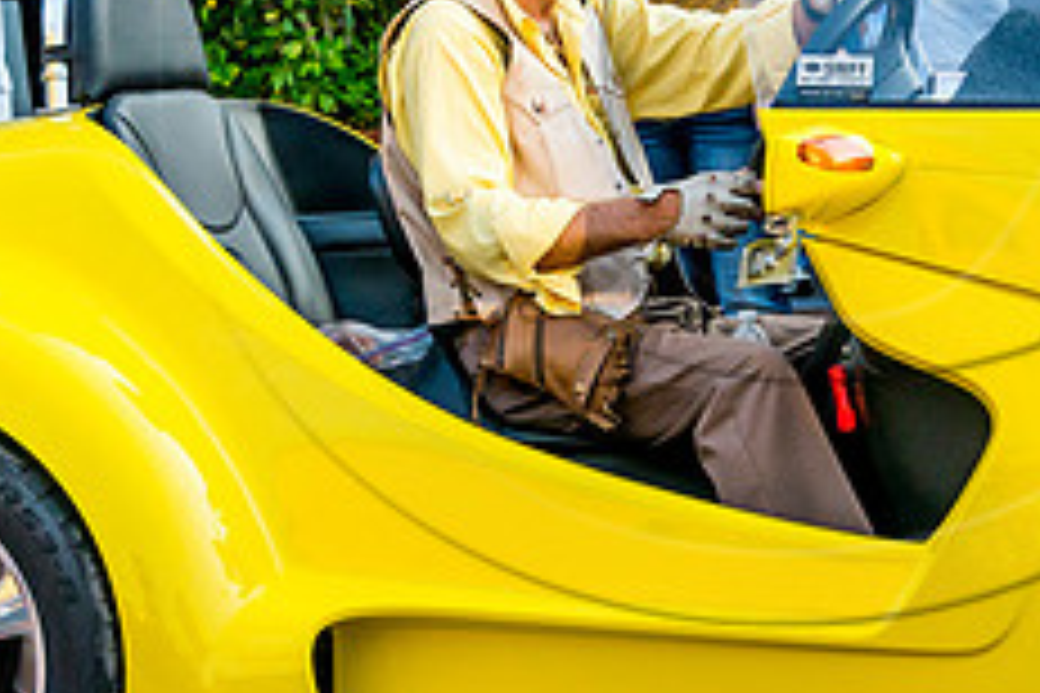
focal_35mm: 171
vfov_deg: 8.0
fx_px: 4940
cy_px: 263
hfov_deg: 12.0
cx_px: 801
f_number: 7.1
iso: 800
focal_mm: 68
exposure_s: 1/800
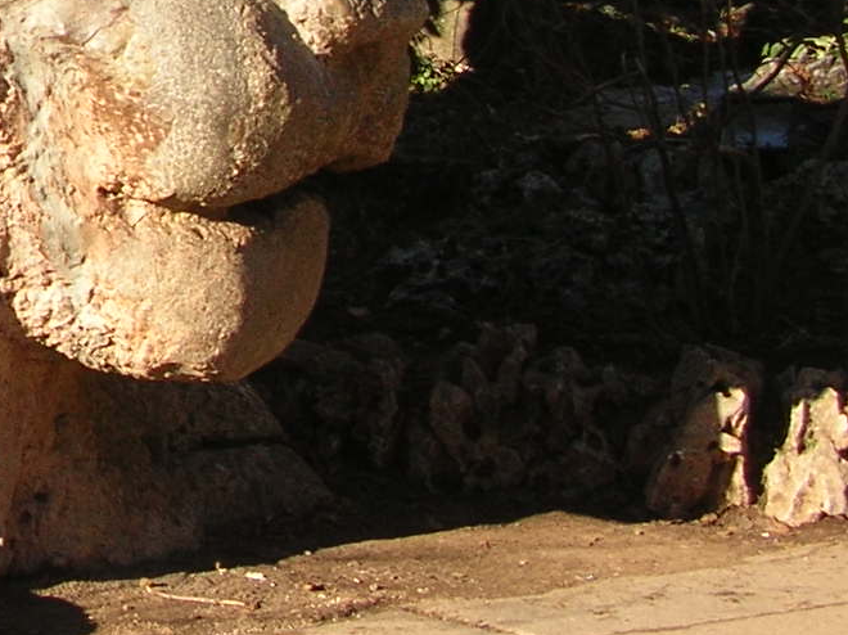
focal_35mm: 156
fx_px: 3819
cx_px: -619
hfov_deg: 11.8
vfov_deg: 9.4
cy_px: -163
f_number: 3.1
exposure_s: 1/332
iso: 50
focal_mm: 7.5
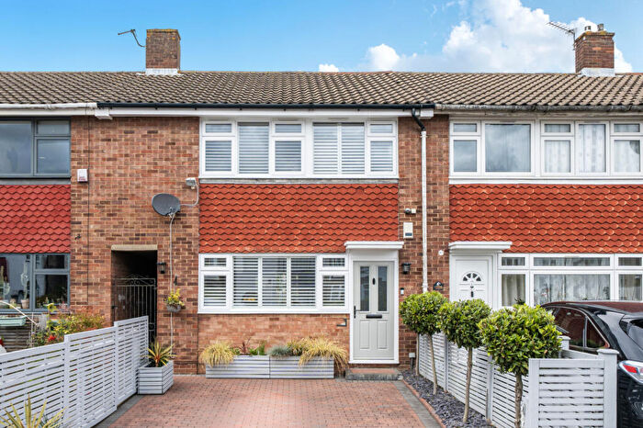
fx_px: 536
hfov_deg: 62.0
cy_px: 214
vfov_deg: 43.6
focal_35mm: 30
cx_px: 322
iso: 400
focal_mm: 20
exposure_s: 1/320
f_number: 8
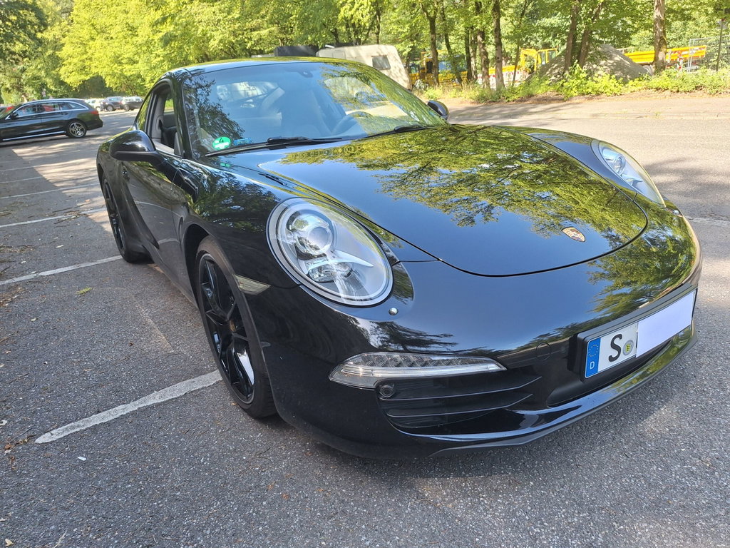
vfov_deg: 58.9
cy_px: 274
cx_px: 365
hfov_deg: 73.9
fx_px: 485
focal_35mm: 23
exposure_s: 1/379
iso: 40
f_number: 1.8
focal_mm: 5.54
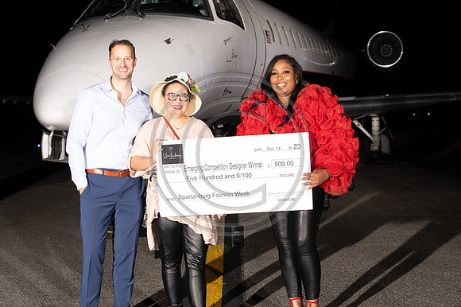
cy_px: 154
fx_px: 960
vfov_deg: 18.2
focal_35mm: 75
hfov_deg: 27.0
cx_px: 230
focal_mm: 75
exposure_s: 1/200
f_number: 6.3
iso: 1000
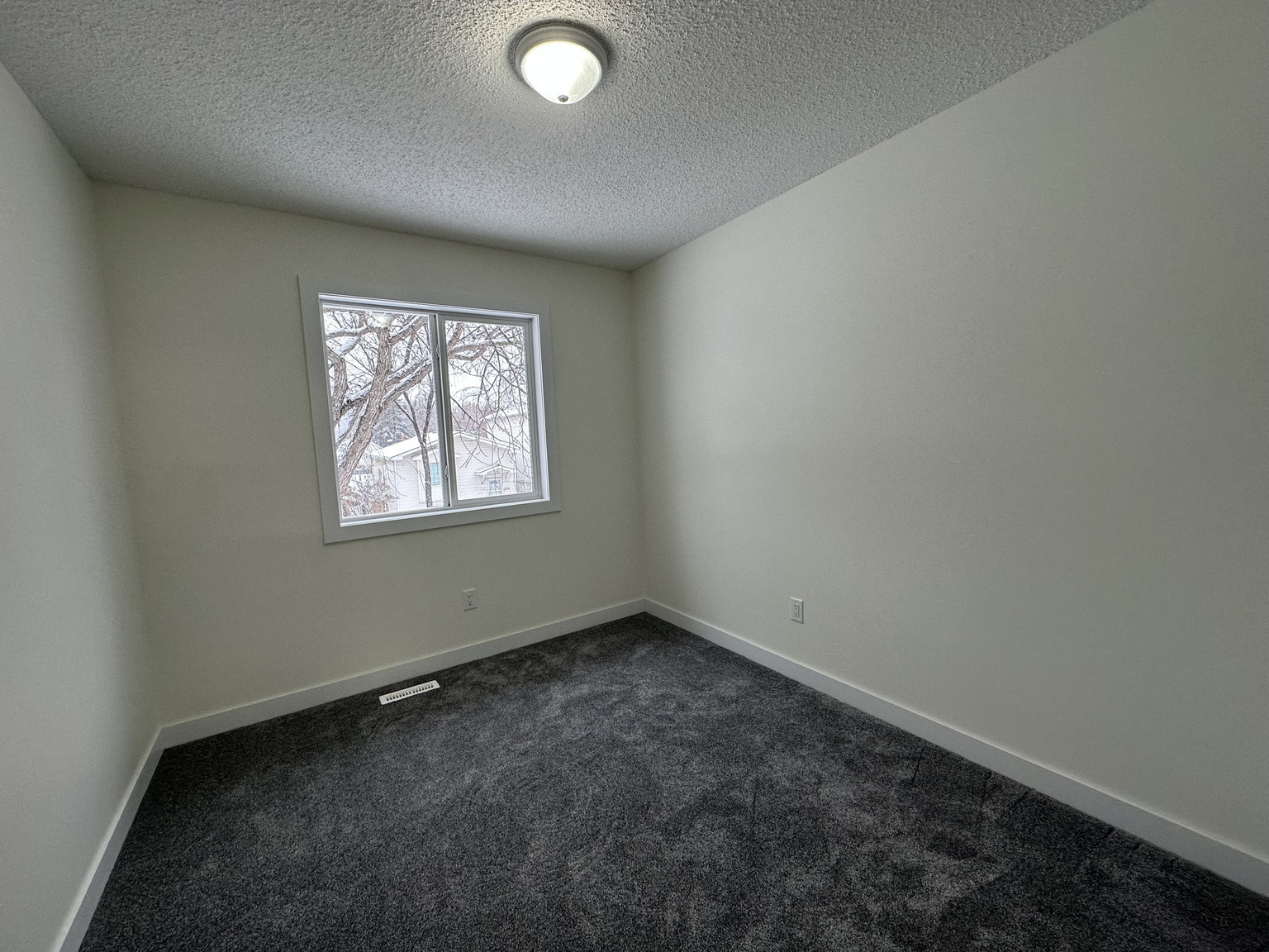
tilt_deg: -6.1
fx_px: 513
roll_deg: +2.0
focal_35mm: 14
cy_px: 476
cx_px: 634
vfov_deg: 85.7
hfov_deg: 102.1
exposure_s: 1/120
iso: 100
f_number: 2.2
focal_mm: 2.22
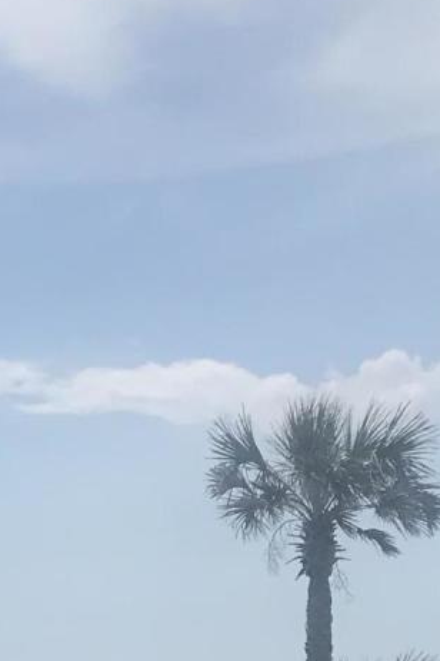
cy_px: 791
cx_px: -463
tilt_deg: -0.3
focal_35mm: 126
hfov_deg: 10.0
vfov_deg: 15.7
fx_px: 2310
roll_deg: +0.1
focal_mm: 3.99
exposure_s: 1/5650
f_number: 1.8
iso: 20
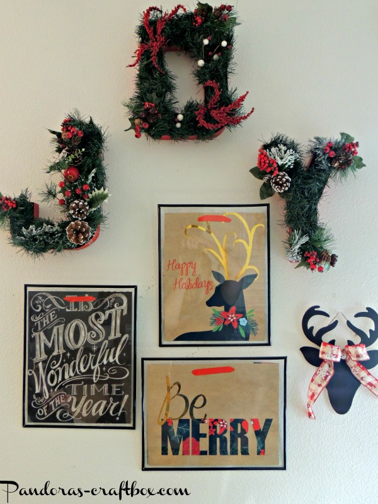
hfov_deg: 42.9
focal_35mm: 33
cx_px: 189
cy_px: 252
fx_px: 480
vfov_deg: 55.4
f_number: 3.2
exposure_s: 1/25
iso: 400
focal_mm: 5.8
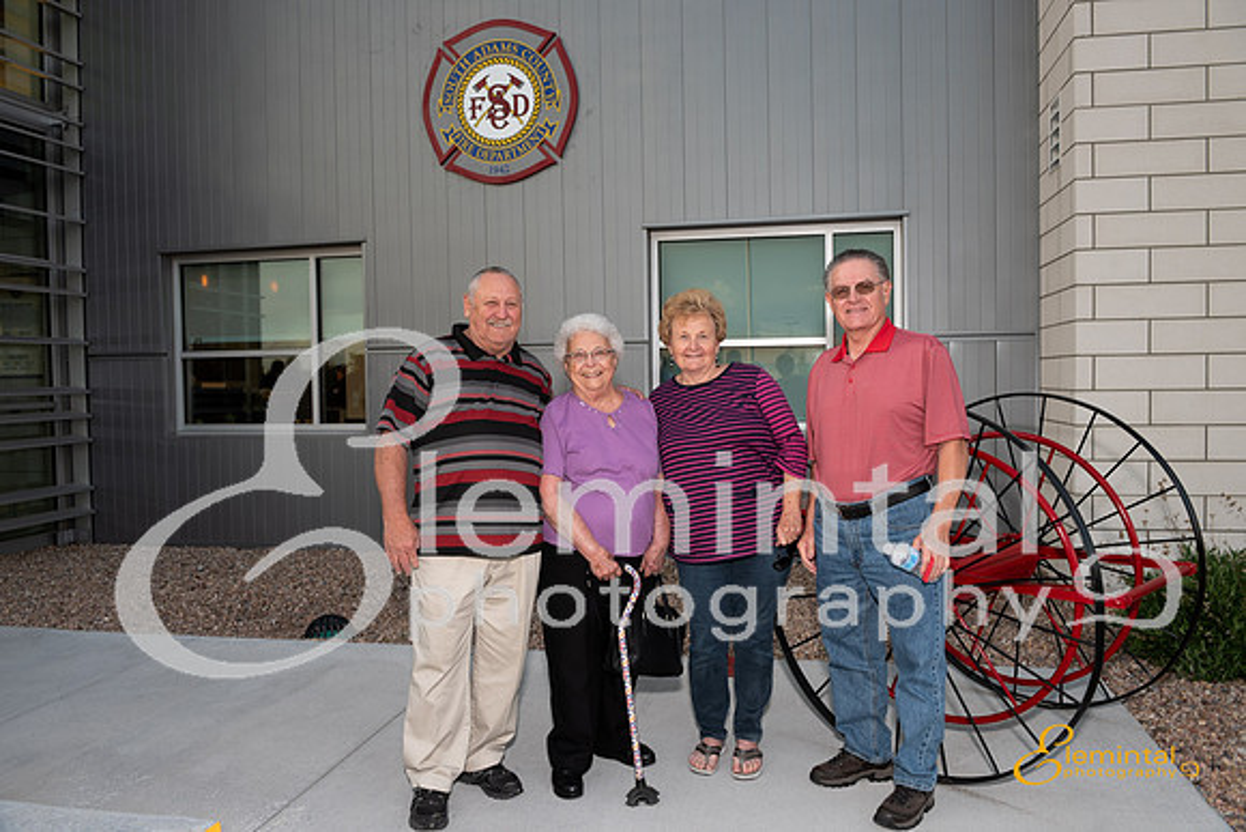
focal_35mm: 28
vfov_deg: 46.4
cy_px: 416
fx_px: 969
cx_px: 623
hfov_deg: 65.5
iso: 200
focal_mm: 28
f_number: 6.3
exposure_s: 1/60
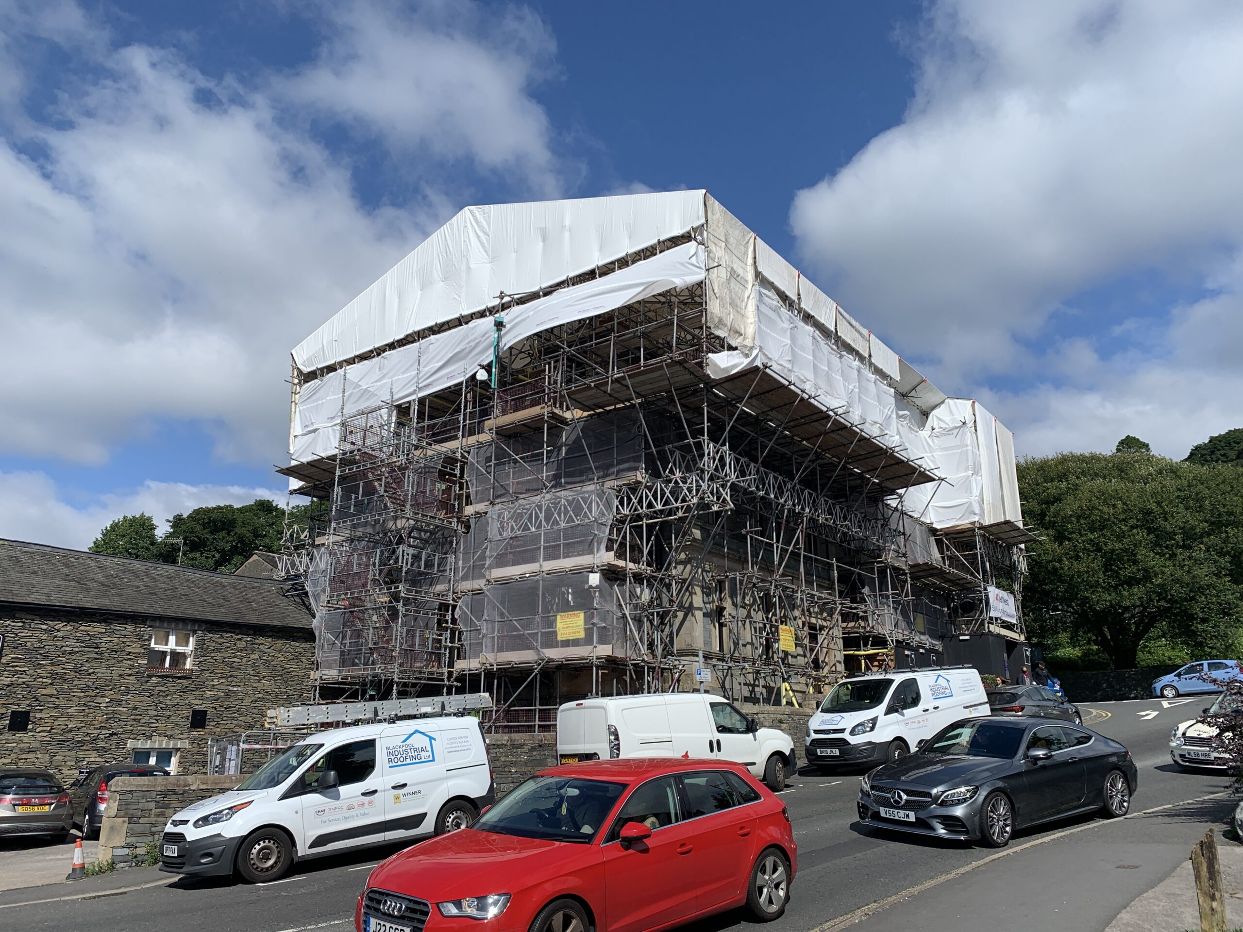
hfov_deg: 67.3
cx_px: 622
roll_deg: -0.2
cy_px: 466
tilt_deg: +17.2
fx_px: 934
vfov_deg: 53.1
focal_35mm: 26
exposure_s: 1/3937
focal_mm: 4.25
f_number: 1.8
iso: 25
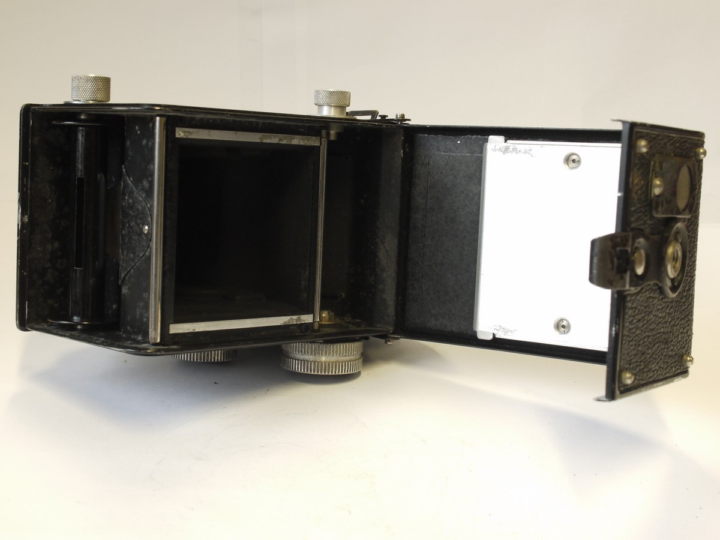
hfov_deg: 32.2
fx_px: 1248
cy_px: 270
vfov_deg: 24.4
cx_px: 360
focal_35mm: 60
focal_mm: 30
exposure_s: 1/15
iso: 400
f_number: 9
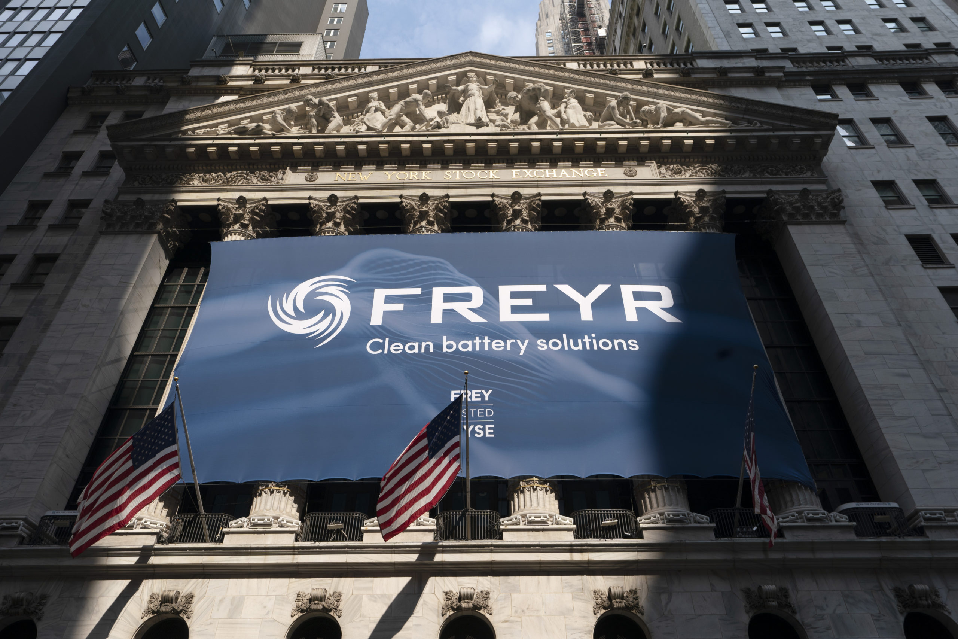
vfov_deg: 53.1
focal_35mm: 24
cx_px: 479
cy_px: 320
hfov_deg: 73.7
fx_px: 639
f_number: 8
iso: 160
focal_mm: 24
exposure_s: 1/500
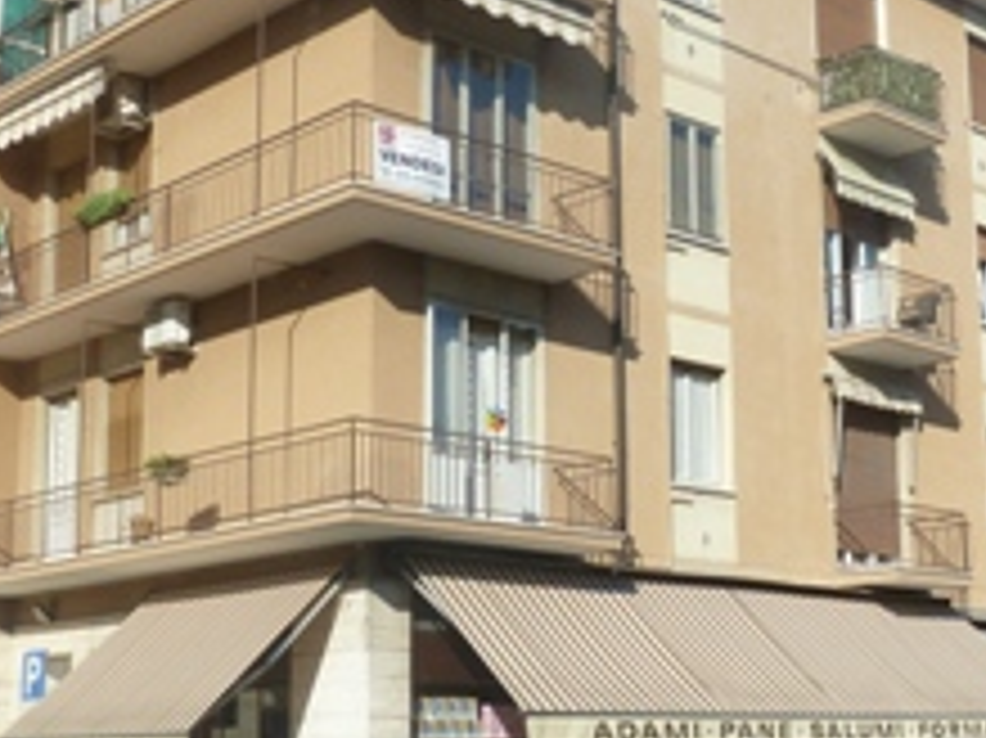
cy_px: 457
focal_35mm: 62
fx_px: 1765
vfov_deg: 23.6
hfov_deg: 30.9
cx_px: 673
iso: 80
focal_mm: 4.1
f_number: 4.5
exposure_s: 1/500
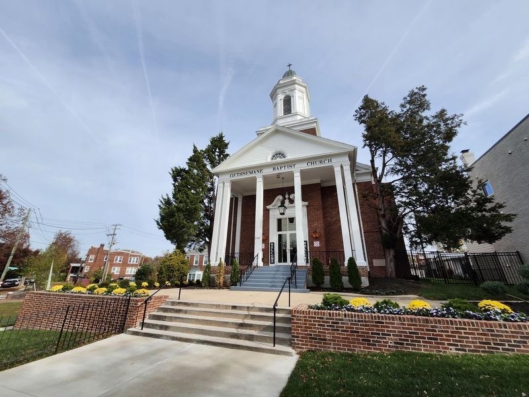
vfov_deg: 89.9
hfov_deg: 106.2
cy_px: 198
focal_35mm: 13
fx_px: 199
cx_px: 264
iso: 40
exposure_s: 1/1449
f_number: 2.2
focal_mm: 1.74
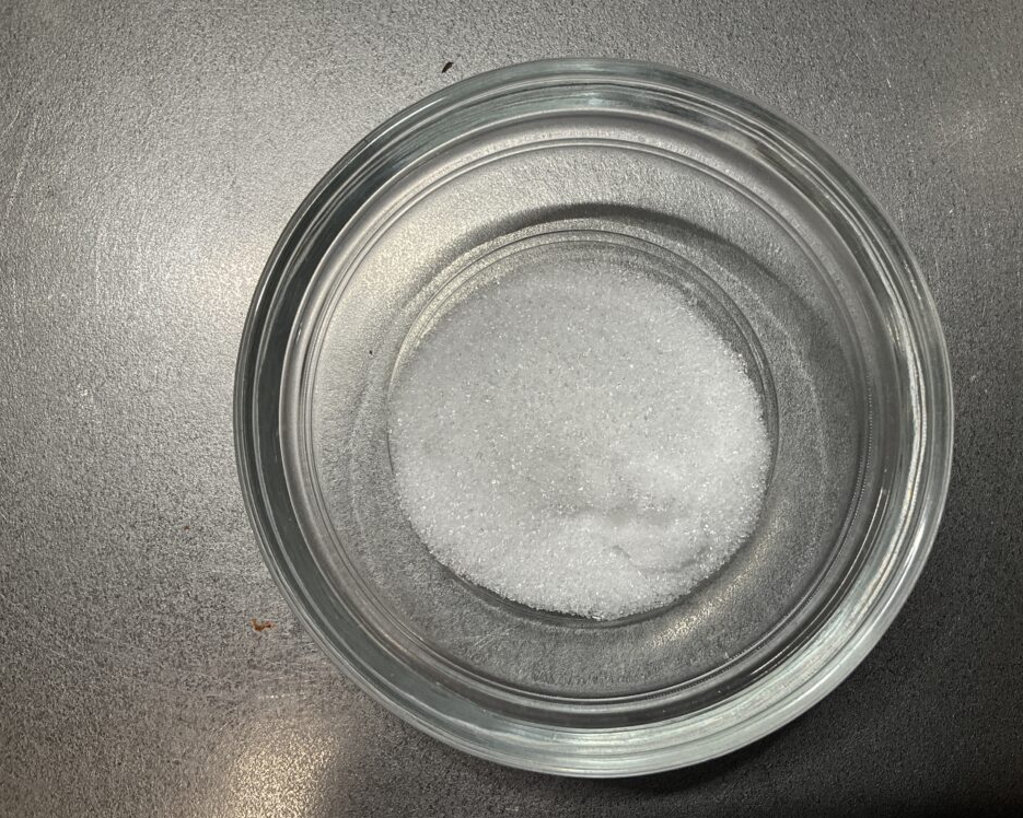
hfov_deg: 57.1
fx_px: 939
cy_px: 404
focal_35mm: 31
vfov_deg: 47.1
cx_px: 558
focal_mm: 3
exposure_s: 1/50
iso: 50
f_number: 1.8
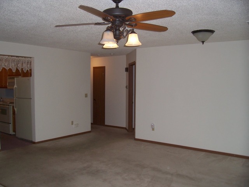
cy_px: 94
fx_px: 245
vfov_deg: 41.8
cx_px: 124
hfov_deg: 54.0
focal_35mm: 34
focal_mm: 5.6
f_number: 2.7
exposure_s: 1/60
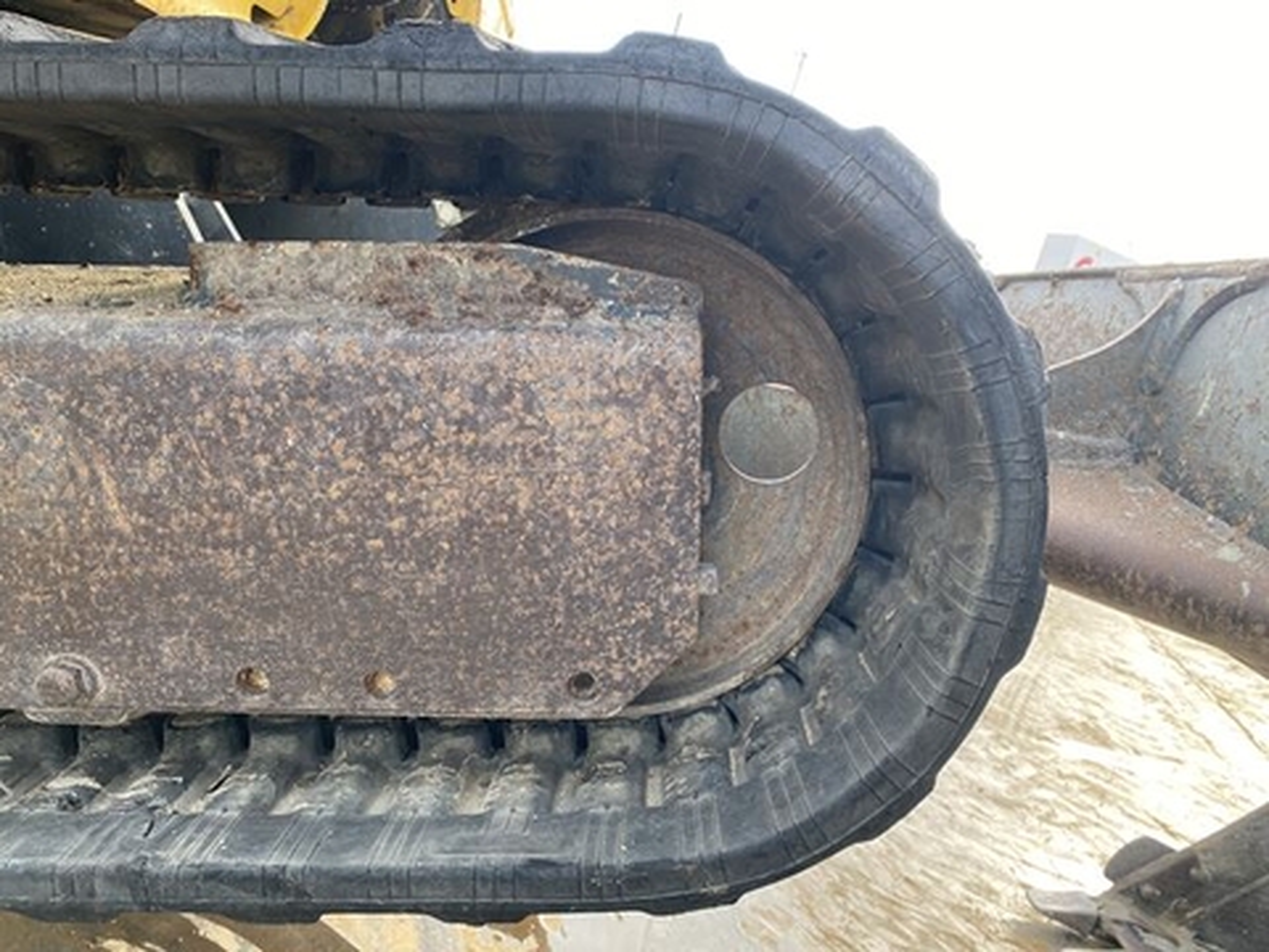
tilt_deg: -9.1
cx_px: 634
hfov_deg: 67.3
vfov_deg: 53.1
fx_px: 953
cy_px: 476
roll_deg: -18.5
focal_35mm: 26
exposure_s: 1/191
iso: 32
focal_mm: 4.25
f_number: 1.8
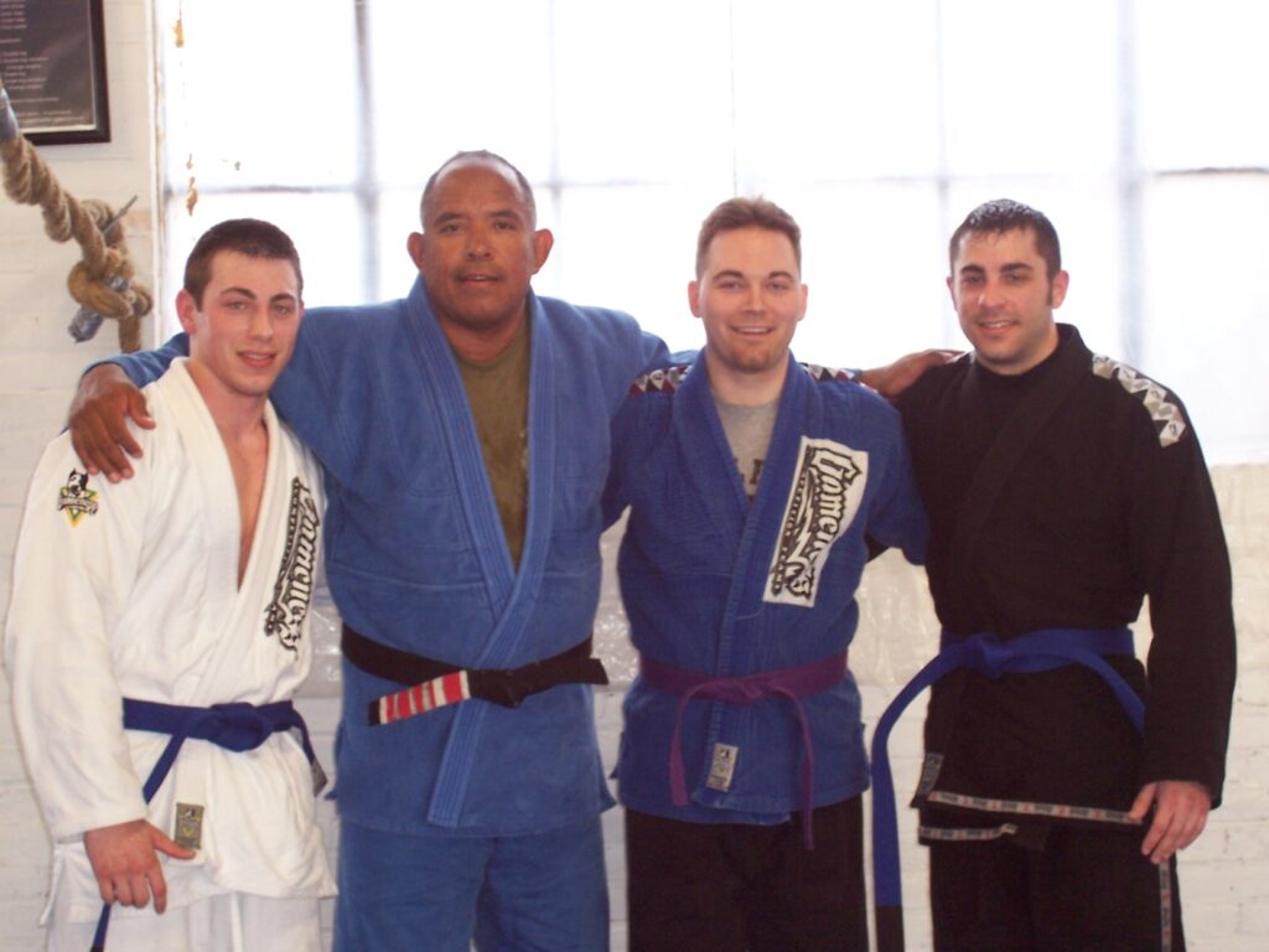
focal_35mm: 82
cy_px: 476
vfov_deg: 18.0
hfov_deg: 23.8
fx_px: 3006
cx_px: 634
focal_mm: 13.5
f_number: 4.1
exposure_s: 1/20
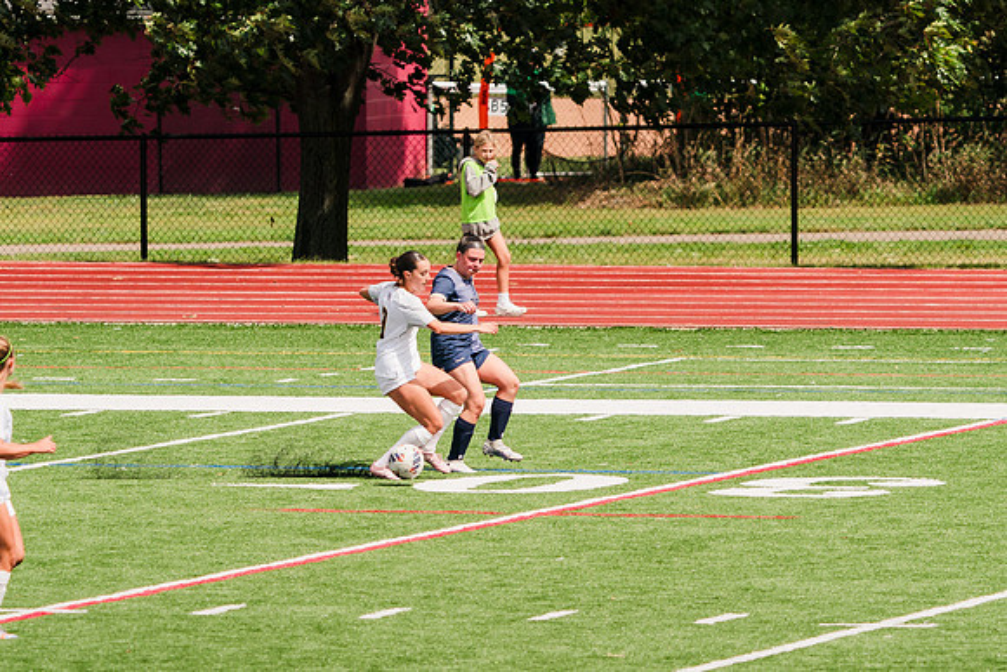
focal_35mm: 416
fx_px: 11636
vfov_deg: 3.3
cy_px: 343
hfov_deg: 5.0
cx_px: 555
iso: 250
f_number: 5.6
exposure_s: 1/1600
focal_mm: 268
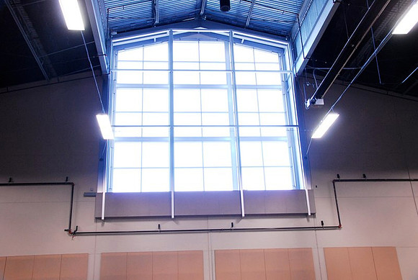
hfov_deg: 49.5
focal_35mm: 39
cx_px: 209
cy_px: 140
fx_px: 454
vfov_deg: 34.3
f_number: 4.8
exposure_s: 1/60
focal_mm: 26
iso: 800
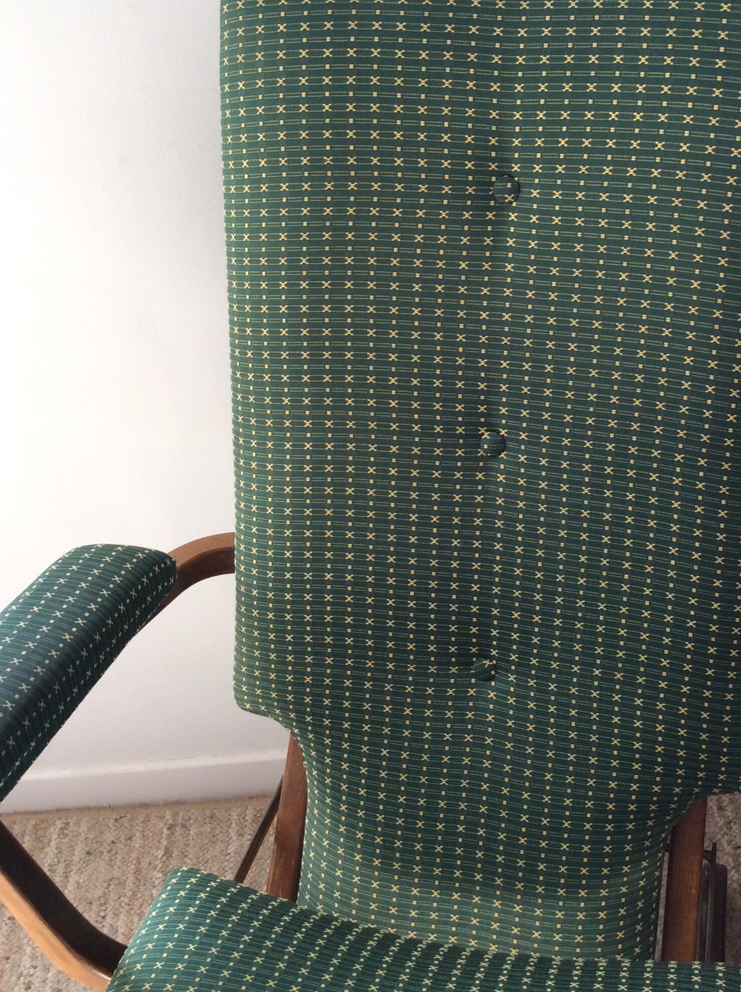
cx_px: 478
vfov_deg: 44.7
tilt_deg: -36.0
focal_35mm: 42
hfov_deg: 34.0
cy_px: 404
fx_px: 1202
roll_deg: +2.8
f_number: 2.4
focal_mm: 3.3
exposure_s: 1/50
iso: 32
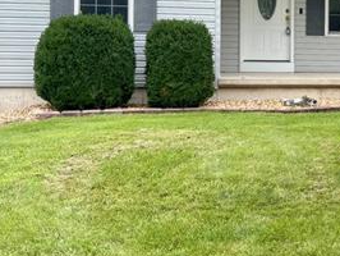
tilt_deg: -1.1
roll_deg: -1.9
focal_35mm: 100
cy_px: 76
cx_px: 460
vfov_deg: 14.8
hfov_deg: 18.1
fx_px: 983
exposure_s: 1/679
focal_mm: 5.96
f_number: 1.6
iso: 50
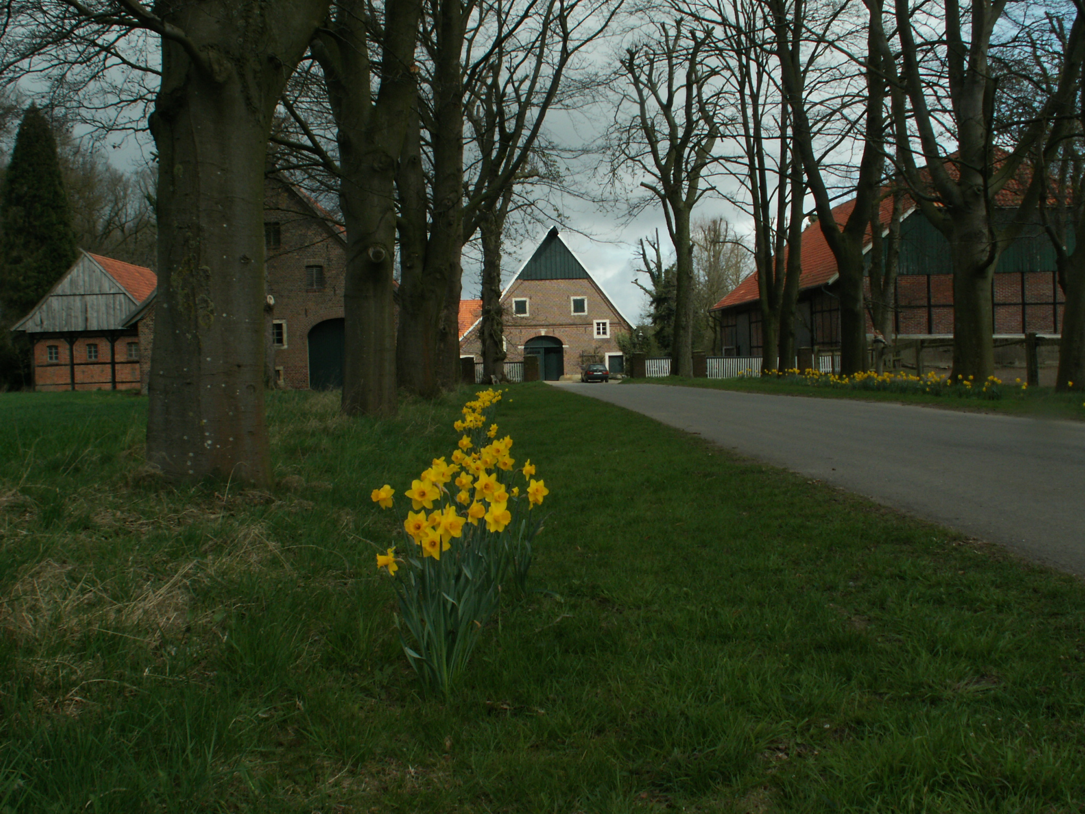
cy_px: 407
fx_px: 1254
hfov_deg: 46.8
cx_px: 542
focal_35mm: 40
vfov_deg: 36.0
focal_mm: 6.61
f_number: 6.3
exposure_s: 1/200
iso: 50
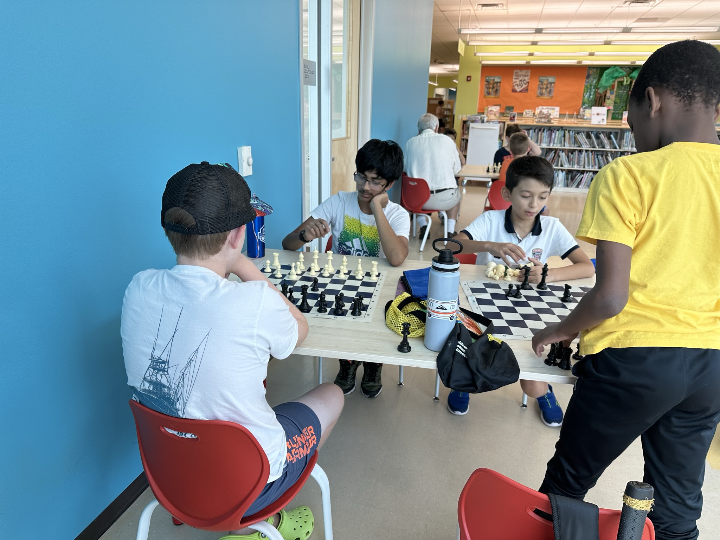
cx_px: 360
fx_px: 499
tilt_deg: -18.5
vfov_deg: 56.8
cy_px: 270
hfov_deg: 71.6
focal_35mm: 24
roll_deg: -1.2
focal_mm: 6.86
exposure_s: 1/192
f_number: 1.78
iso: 64
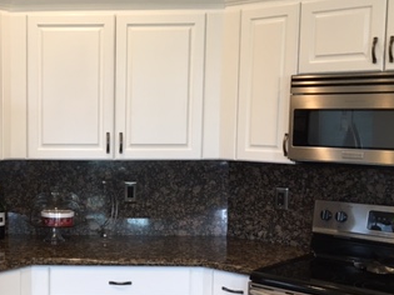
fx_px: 671
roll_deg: -0.1
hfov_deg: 31.3
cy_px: 198
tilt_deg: -7.0
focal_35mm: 59
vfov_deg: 24.7
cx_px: 45
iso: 40
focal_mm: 4.15
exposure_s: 1/15
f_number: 2.2
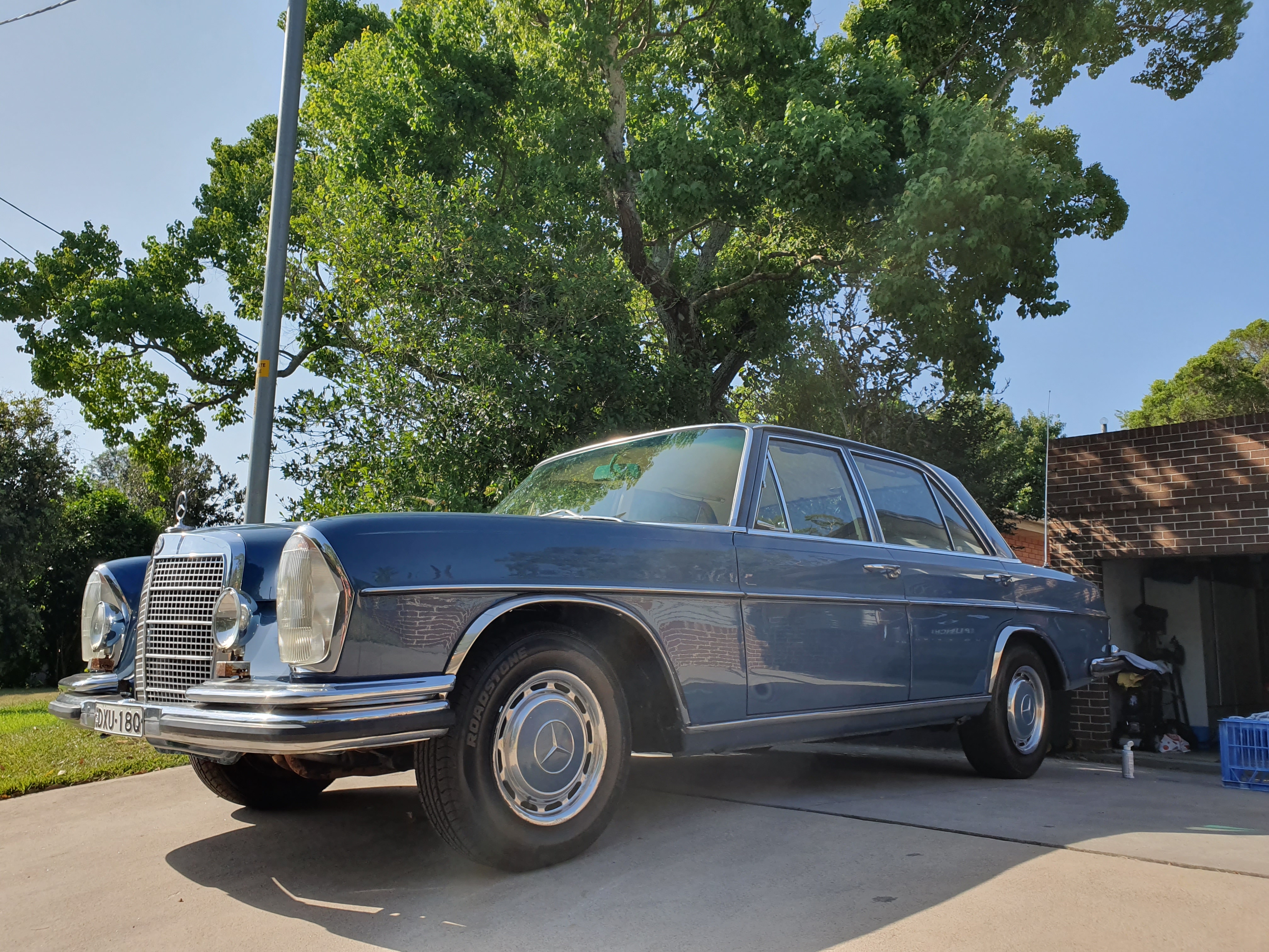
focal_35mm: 26
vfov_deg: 53.1
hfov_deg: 67.3
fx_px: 953
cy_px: 476
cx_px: 634
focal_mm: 4.32
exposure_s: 1/966
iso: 50
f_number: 2.4
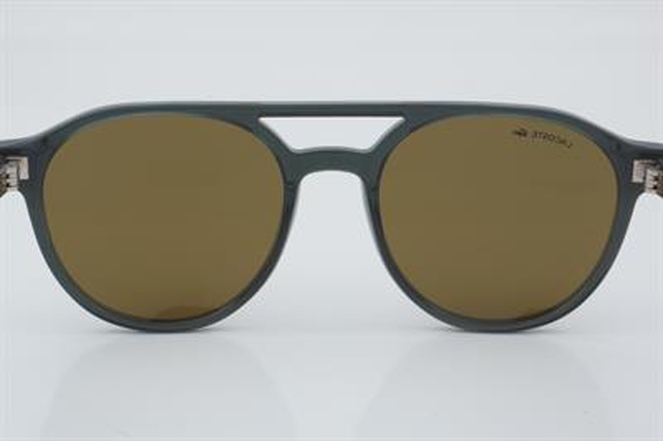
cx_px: 332
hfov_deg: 24.6
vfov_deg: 16.5
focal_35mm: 82
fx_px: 1518
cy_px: 220
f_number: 32
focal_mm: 55
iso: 100
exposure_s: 1/3
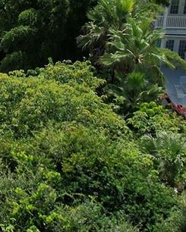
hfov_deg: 13.0
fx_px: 743
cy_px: -97
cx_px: -140
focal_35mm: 108
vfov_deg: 16.5
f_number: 2.8
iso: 100
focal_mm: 8.38
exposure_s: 1/2500
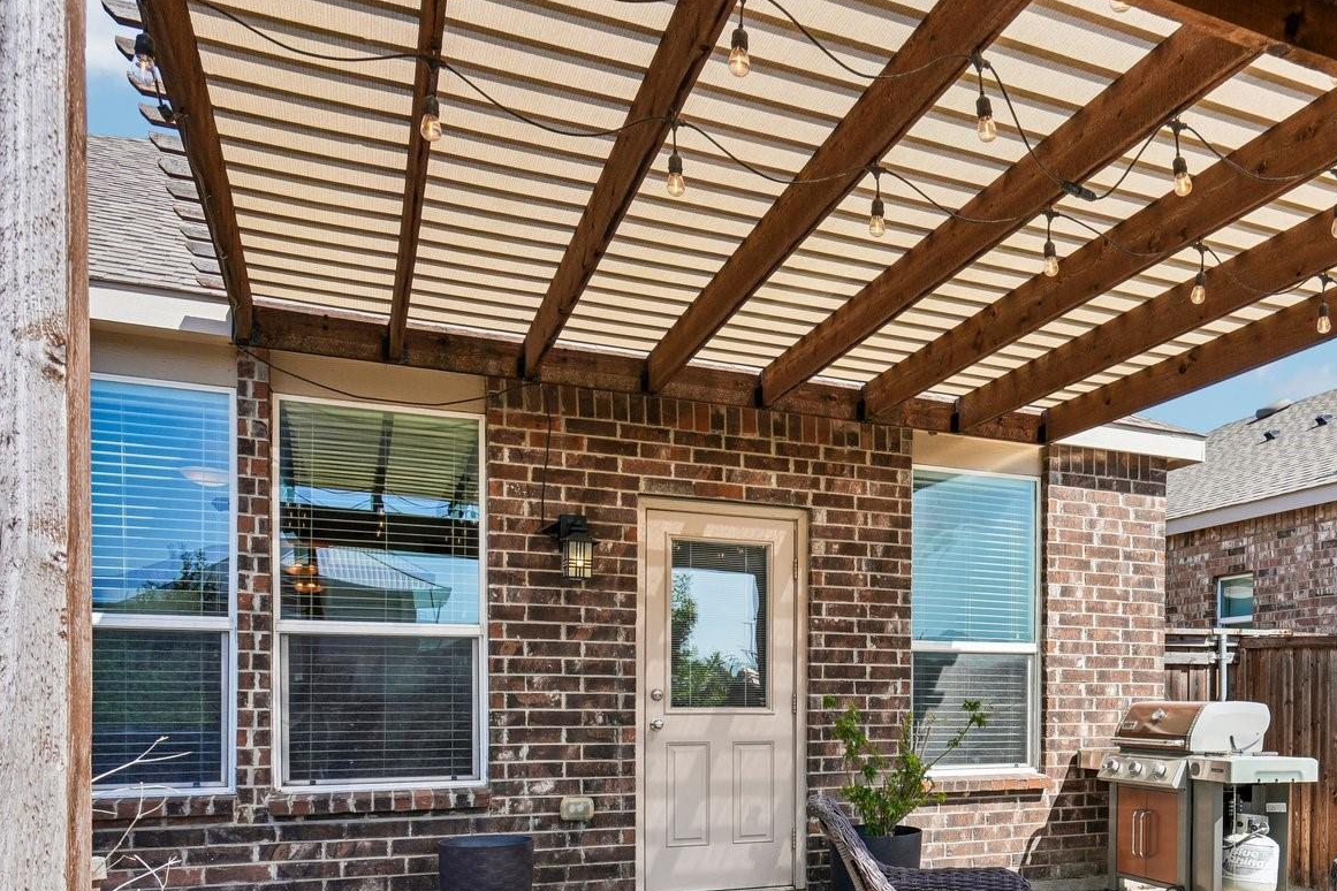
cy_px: 706
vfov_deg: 41.8
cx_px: 965
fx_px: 1114
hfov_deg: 59.4
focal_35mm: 30
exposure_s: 1/200
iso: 100
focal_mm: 17
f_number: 8
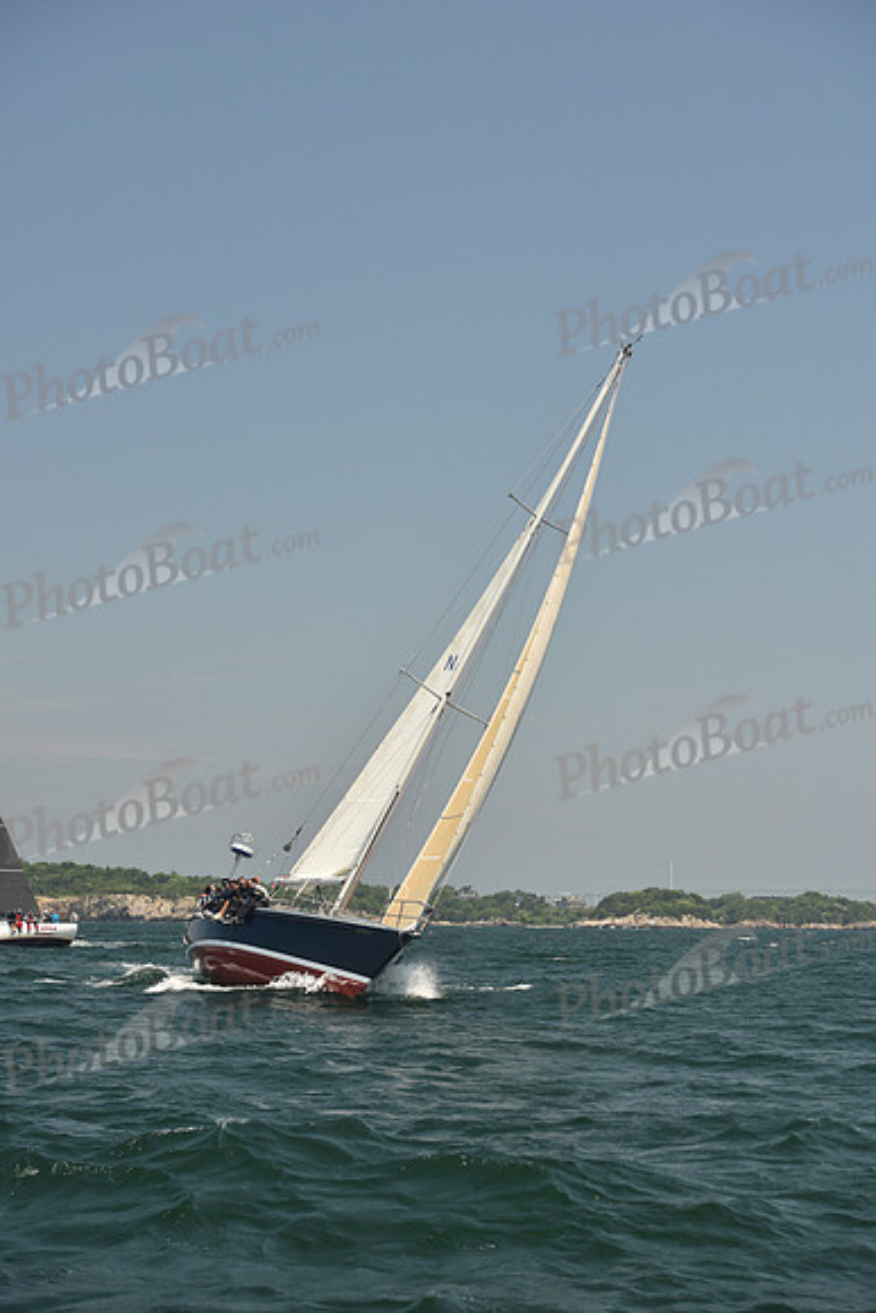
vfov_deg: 28.8
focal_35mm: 70
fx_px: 2553
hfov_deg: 19.5
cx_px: 438
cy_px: 656
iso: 250
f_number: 6.3
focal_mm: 70
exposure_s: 1/640
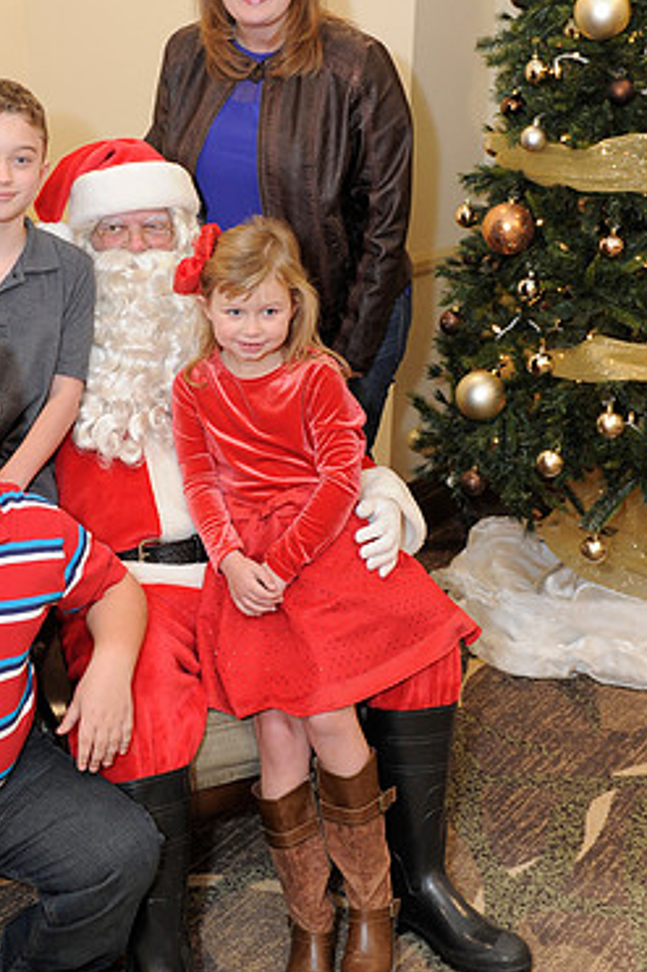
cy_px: 409
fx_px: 1349
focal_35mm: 50
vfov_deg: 39.5
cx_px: 265
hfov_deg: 26.9
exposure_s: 1/100
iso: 1600
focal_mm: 32
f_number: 4
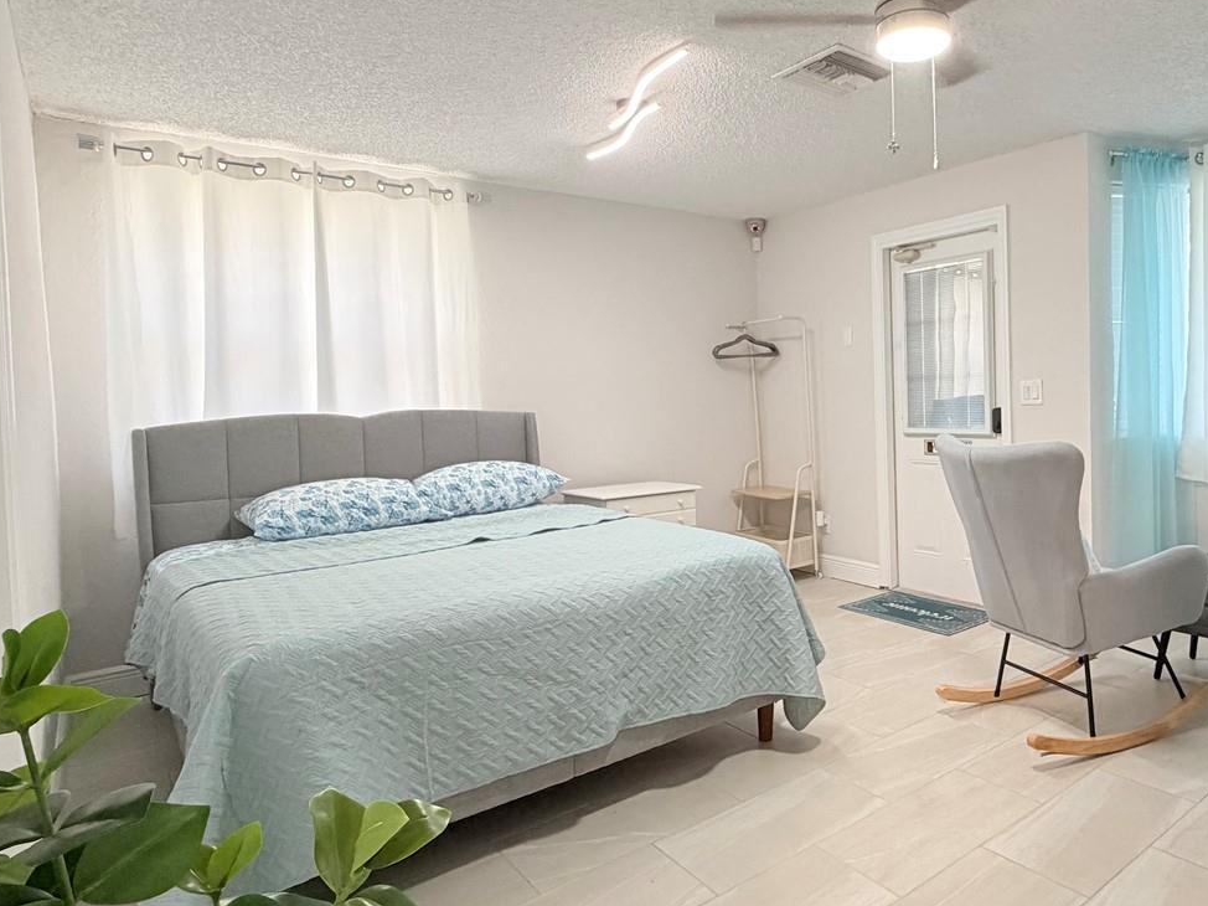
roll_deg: +2.2
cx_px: 815
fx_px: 802
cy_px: 421
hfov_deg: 71.5
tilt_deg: -2.6
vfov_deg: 58.8
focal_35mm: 23
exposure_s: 1/120
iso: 320
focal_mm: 2.22
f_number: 2.2
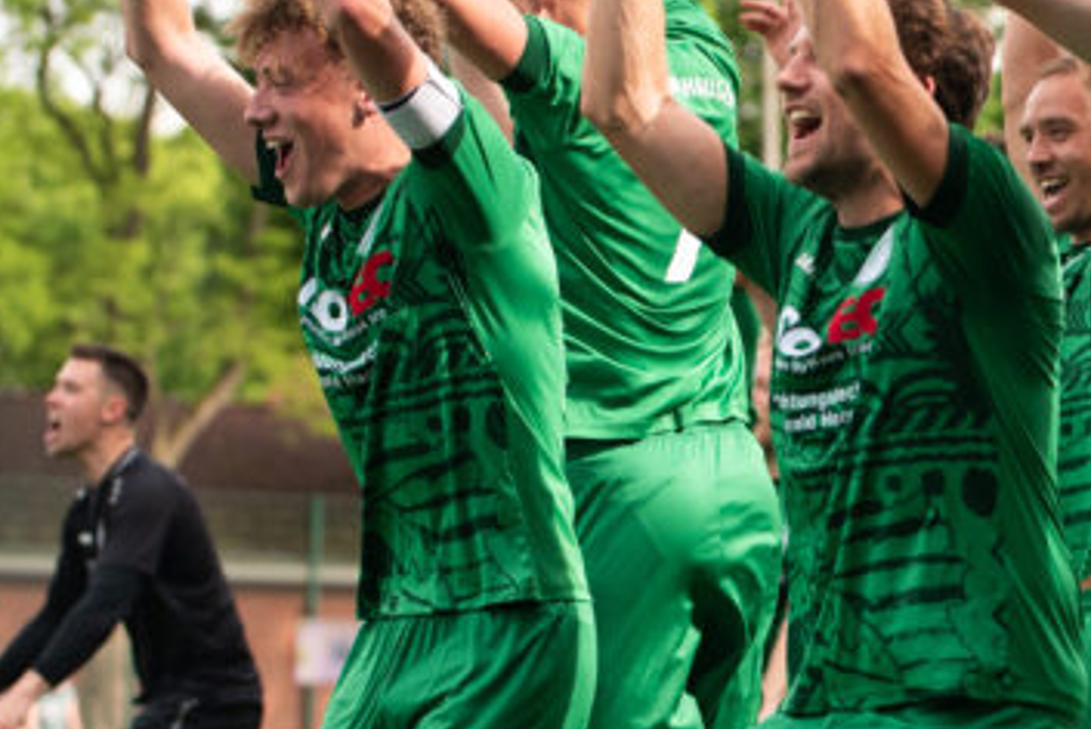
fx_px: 6157
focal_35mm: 203
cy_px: 470
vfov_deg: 6.8
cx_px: 1140
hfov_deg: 10.0
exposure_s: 1/2000
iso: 250
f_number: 2.8
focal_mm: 70
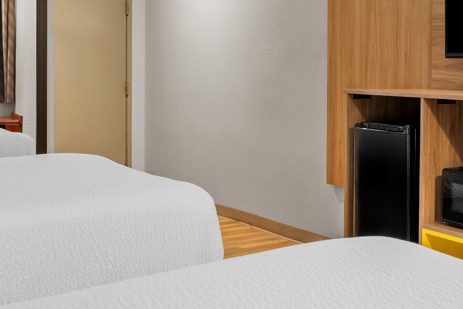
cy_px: 189
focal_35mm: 51
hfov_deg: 34.4
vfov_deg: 26.4
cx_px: 489
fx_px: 656
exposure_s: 2
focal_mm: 15
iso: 100
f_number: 8
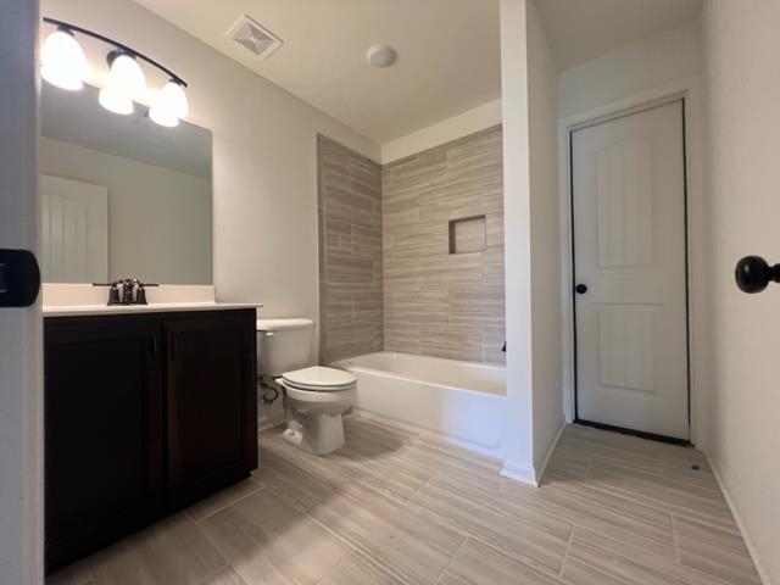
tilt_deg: +0.2
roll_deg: +0.0
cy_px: 292
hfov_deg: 106.2
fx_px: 293
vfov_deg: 89.9
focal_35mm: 13
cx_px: 390
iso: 200
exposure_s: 1/120
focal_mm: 1.57
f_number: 1.8
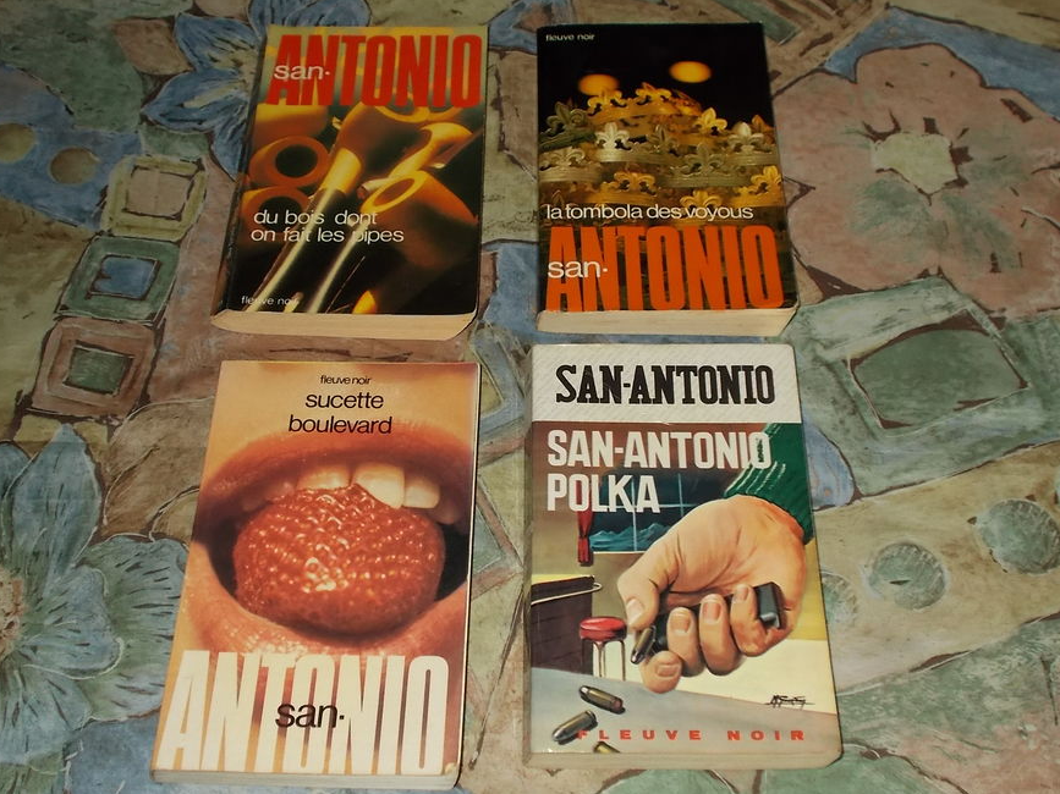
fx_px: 1378
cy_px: 387
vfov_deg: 32.2
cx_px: 517
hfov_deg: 42.1
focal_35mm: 45
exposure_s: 1/30
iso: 200
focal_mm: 6.9
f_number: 3.9
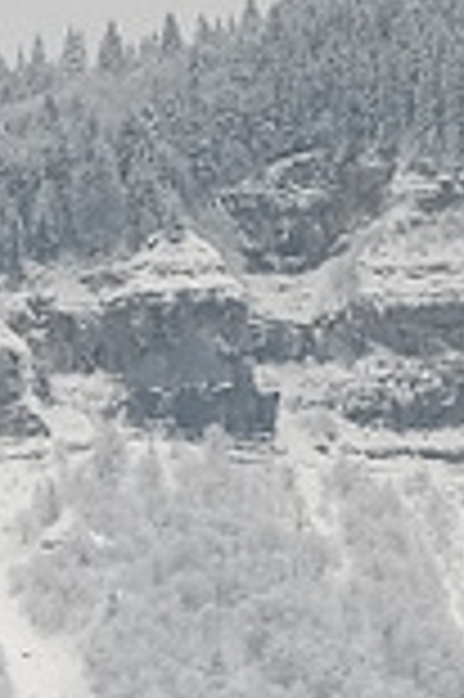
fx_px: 16895
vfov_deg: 2.3
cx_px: -315
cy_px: 2283
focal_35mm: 872
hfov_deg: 1.6
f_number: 13
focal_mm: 50
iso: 400
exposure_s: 1/170
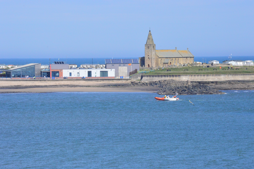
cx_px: 127
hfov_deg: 6.9
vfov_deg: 4.6
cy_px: 84
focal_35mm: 300
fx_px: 2115
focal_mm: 200
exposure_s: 1/200
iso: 1600
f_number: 25
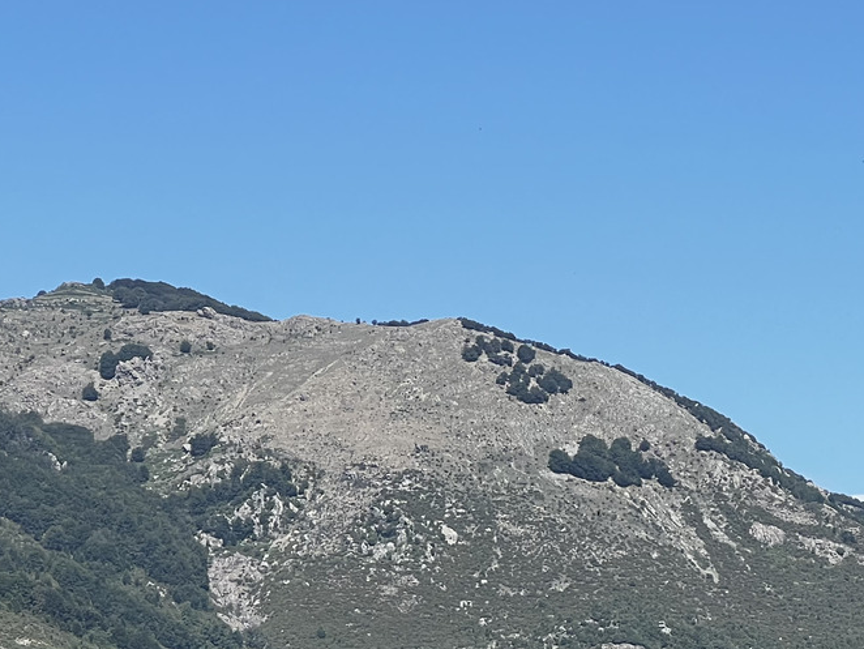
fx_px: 4644
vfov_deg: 8.0
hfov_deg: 10.6
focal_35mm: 186
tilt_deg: +4.5
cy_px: 635
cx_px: 659
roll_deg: -0.3
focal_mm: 9
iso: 32
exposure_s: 1/657
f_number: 2.8
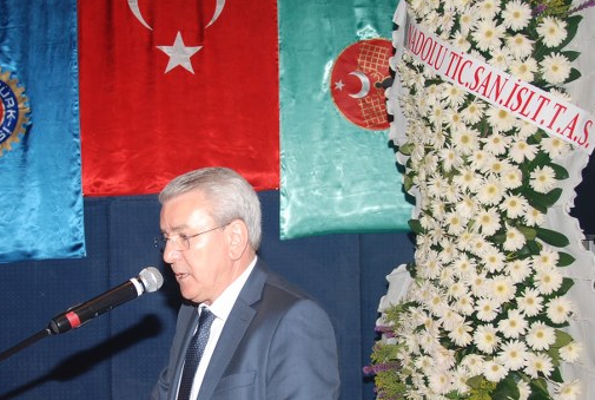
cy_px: 248
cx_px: 232
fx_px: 944
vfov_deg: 23.8
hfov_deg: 34.8
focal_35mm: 57
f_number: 4
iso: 200
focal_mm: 24
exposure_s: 1/60
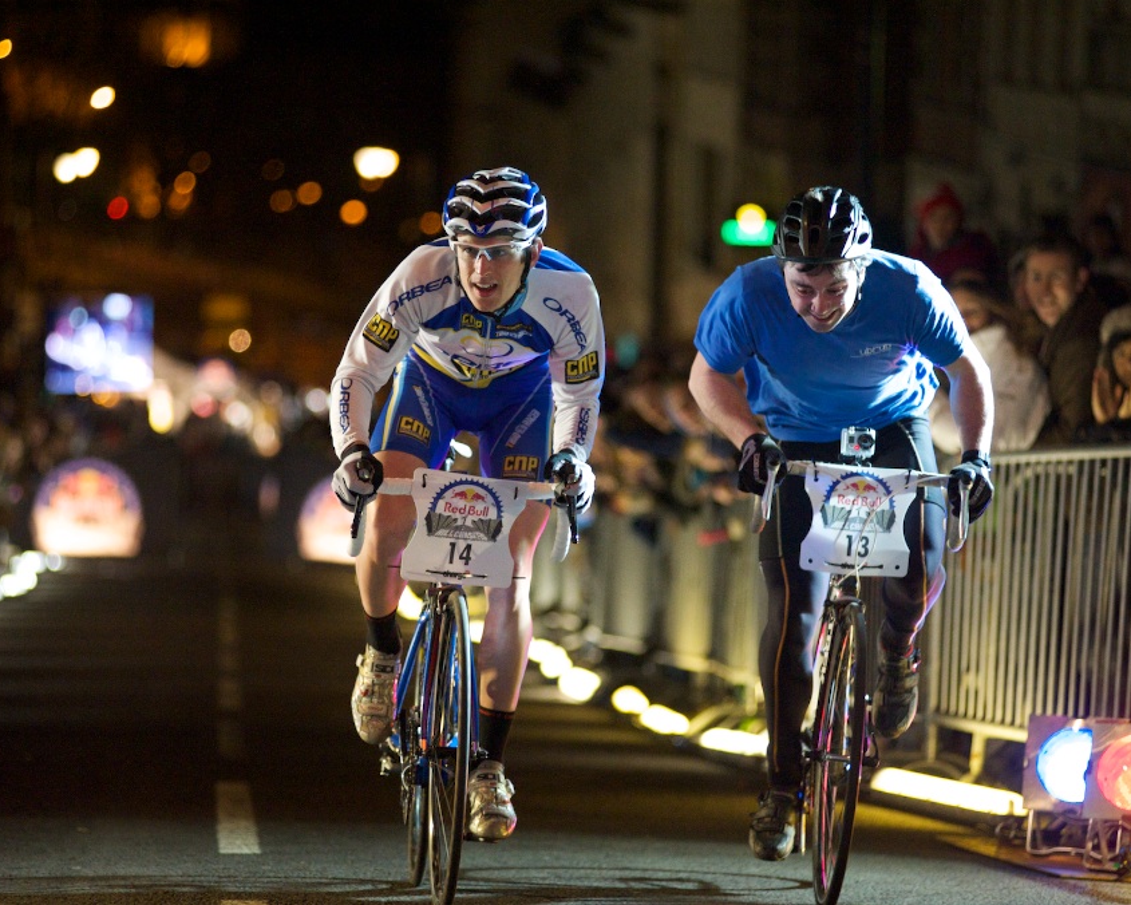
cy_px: 452
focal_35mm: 176
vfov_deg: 8.8
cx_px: 541
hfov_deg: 11.0
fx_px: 5891
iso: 10000
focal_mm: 155
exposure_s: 1/640
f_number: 2.8
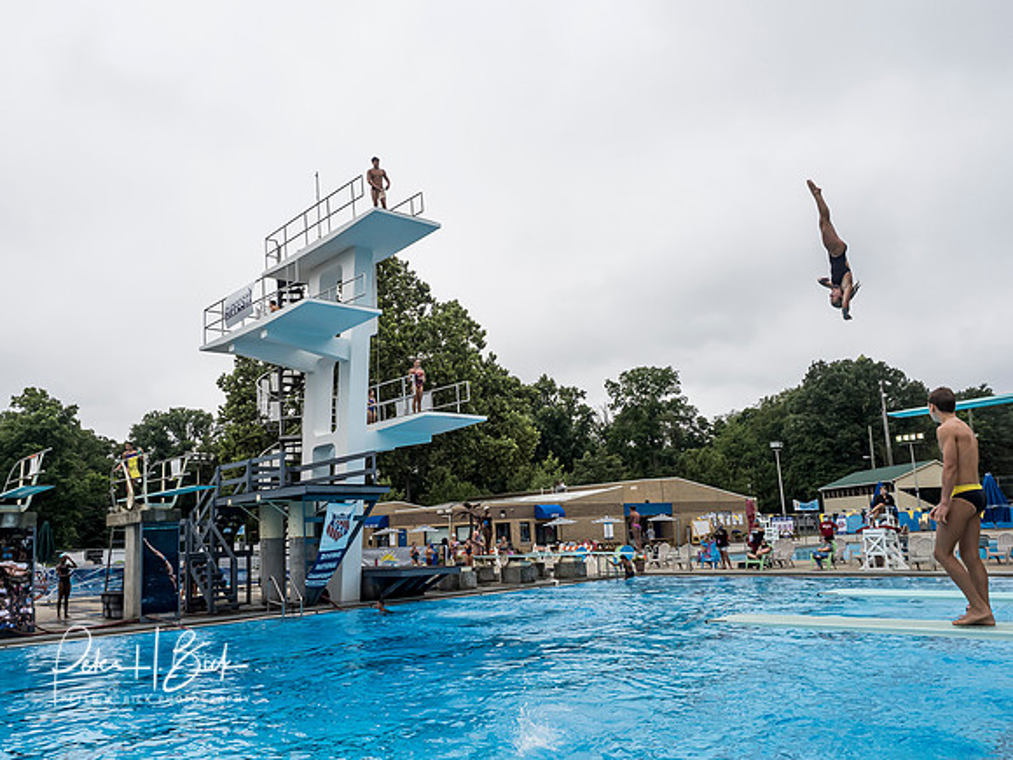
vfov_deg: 52.2
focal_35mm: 26
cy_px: 417
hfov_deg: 66.3
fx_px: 774
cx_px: 470
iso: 640
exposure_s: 1/1000
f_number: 6.3
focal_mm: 12
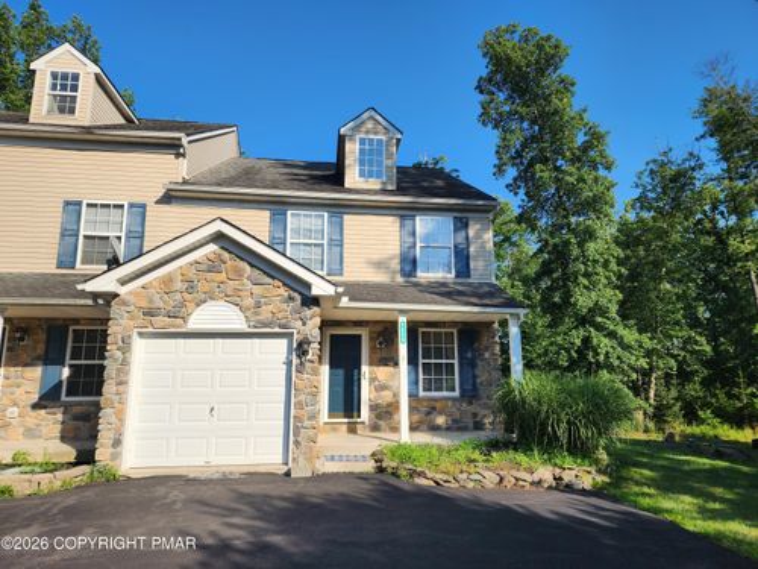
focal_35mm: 23
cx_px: 379
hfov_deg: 73.9
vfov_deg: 58.9
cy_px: 284
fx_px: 504
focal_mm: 6.4
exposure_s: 1/883
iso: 12
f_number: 1.8
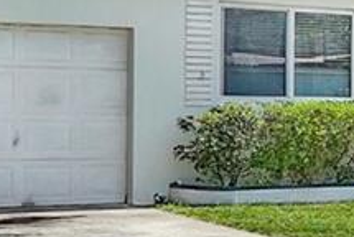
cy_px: 109
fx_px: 1208
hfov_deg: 13.7
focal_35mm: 123
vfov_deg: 11.2
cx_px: 746
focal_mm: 16.5
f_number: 13
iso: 640
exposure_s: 1/1000
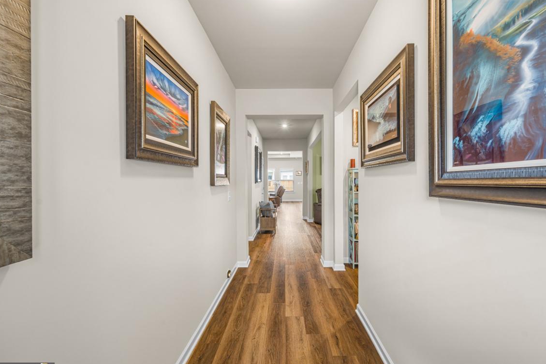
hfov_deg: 93.2
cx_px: 286
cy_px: 189
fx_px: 258
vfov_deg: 70.4
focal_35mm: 17
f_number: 8
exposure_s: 1.6
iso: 320
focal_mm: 16
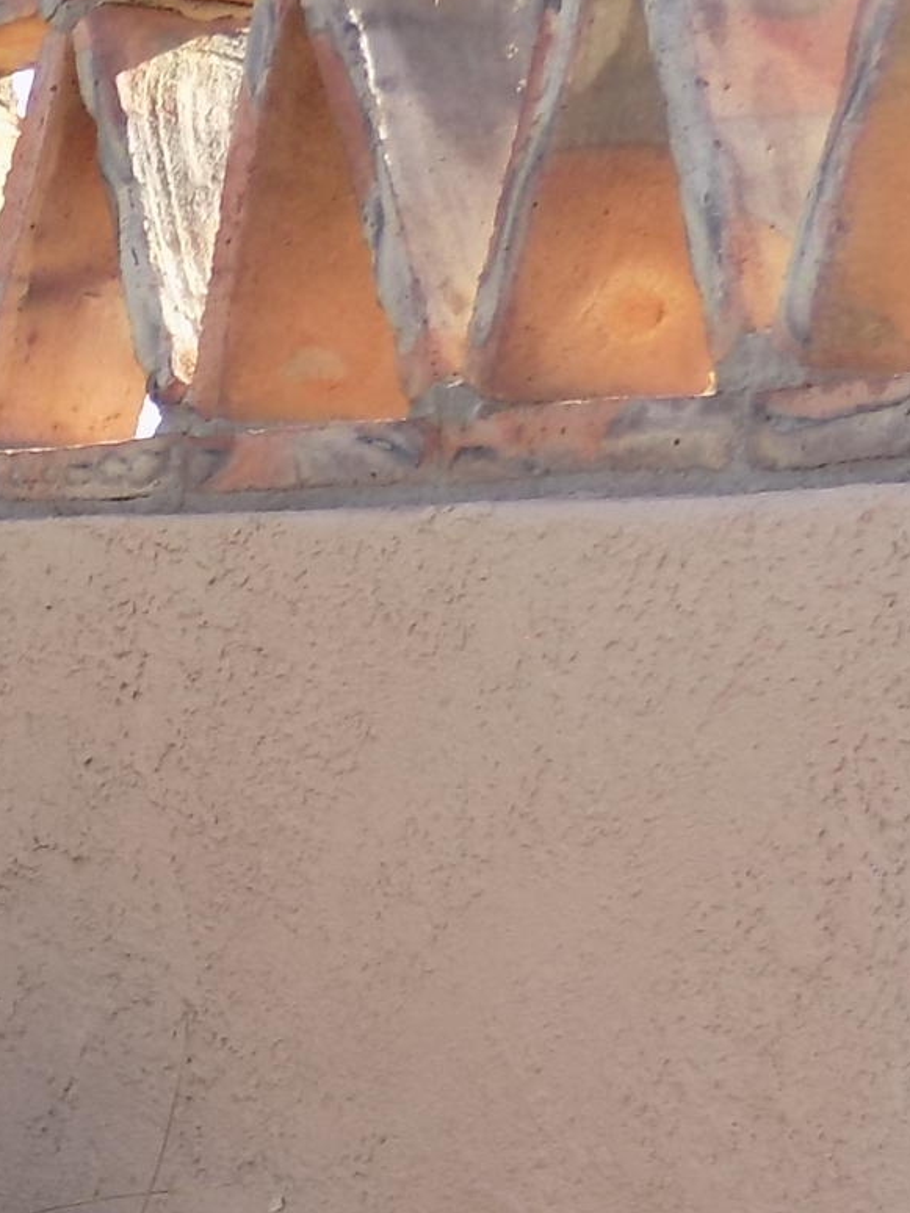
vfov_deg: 21.4
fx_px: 3120
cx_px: -991
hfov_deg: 13.7
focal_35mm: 89
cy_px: 1147
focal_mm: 4
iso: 80
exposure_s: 1/200
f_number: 3.1
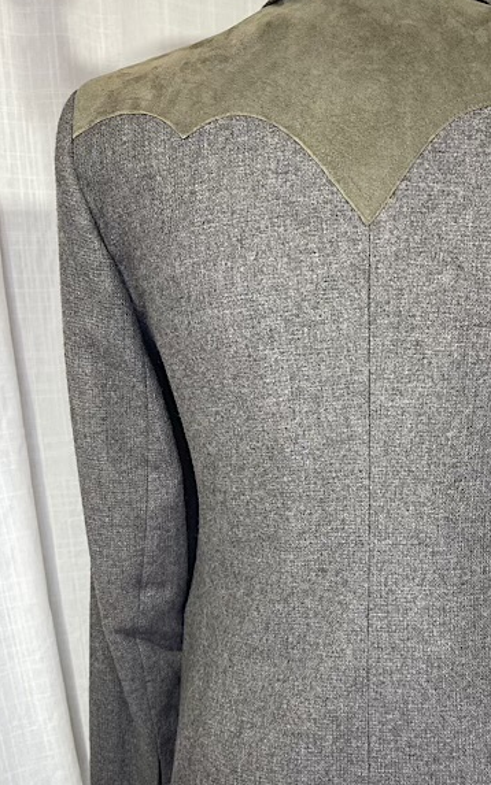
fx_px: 792
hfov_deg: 33.6
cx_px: 381
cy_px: 441
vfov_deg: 52.6
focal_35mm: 37
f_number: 1.6
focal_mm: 5.1
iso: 40
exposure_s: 1/120
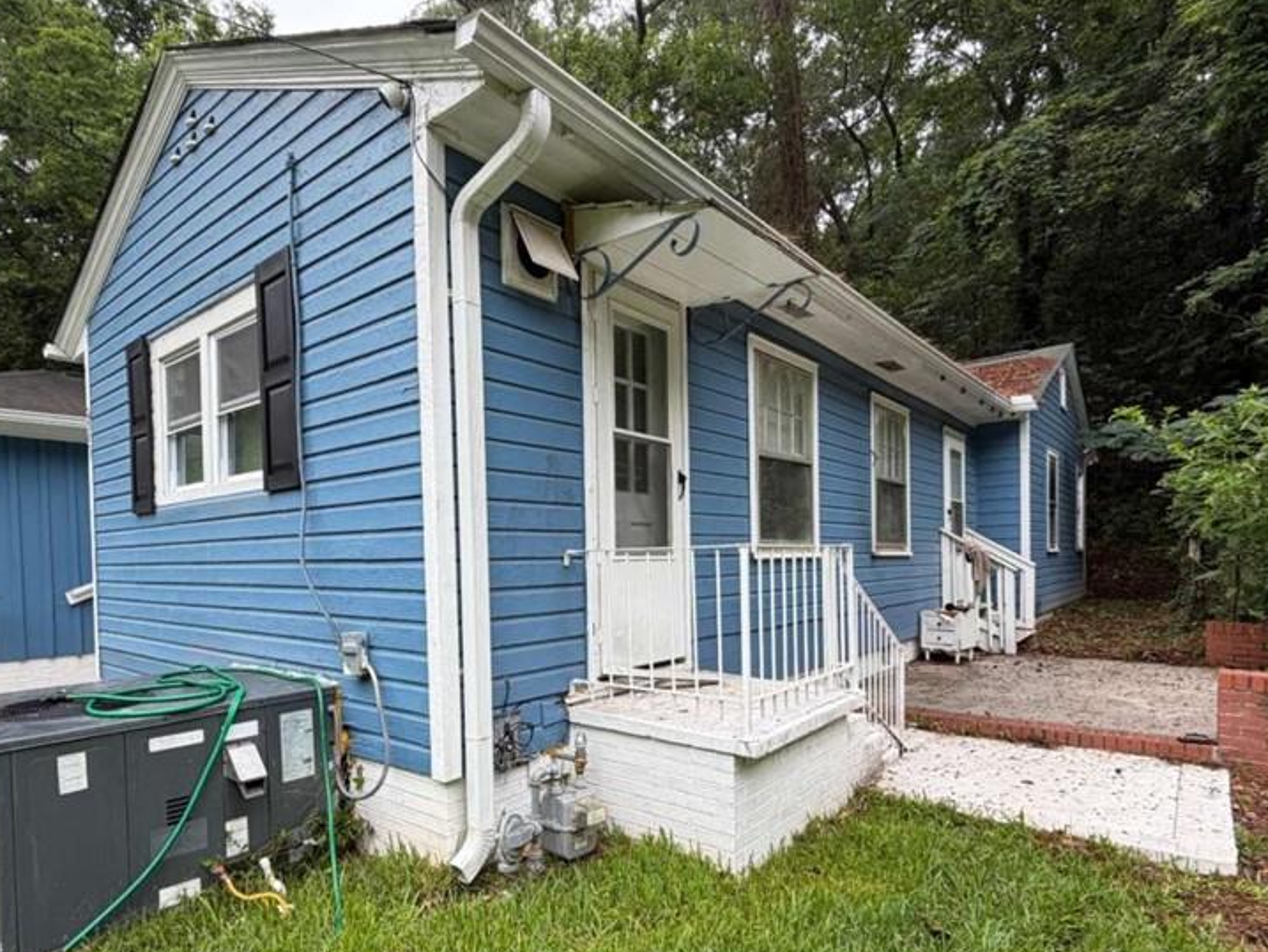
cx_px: 575
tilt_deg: -1.5
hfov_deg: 81.5
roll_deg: +1.7
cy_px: 580
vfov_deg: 65.2
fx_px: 733
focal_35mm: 20
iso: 100
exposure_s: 1/121
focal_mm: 2.22
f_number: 2.2
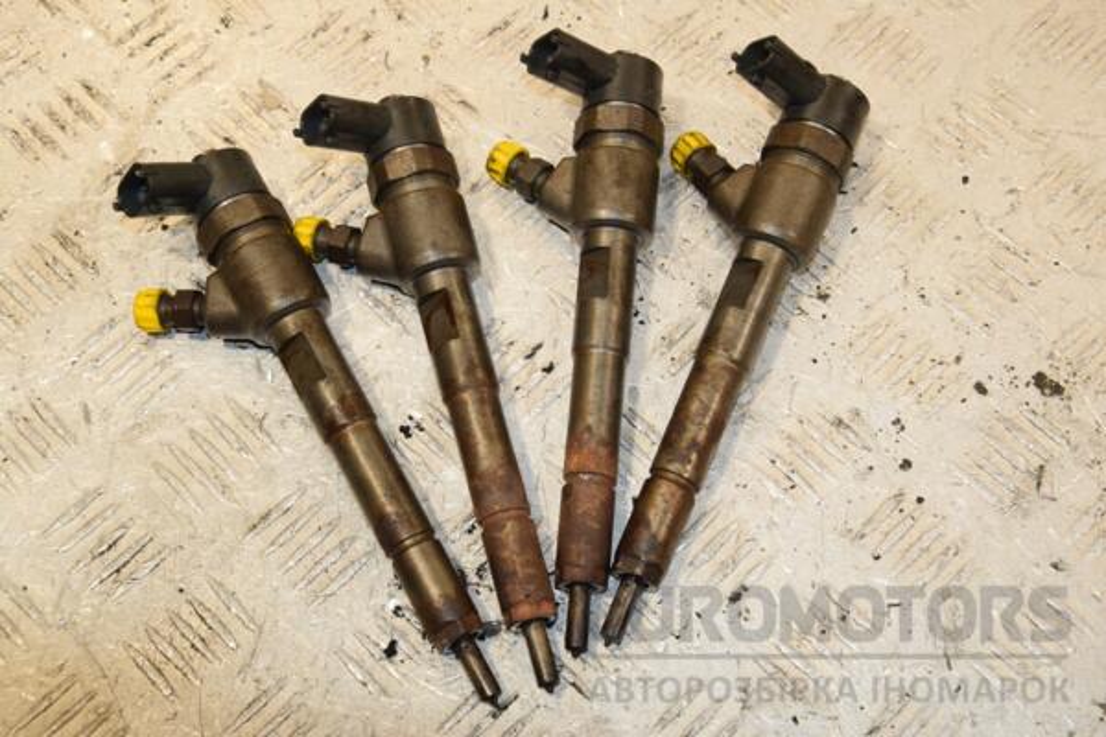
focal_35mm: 63
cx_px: 553
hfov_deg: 31.9
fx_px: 1935
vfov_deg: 21.6
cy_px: 368
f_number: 9
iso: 800
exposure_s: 1/200
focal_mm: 42
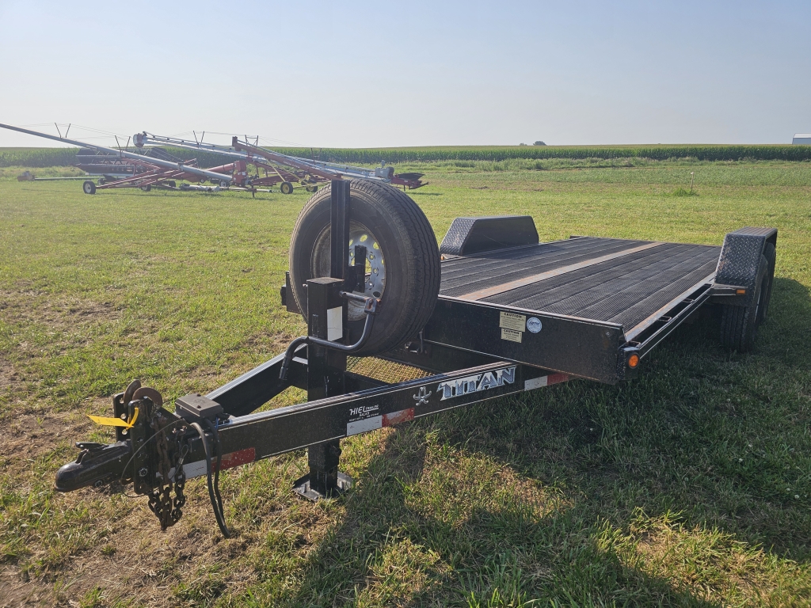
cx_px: 406
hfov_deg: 73.9
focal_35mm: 23
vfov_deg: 58.9
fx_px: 539
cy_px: 304
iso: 10
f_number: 1.7
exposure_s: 1/937
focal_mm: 6.3
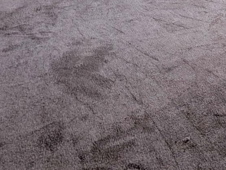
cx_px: 285
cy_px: -138
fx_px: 288
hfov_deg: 33.2
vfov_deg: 21.3
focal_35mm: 44
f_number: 1.95
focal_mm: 2.23
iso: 71
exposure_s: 1/120
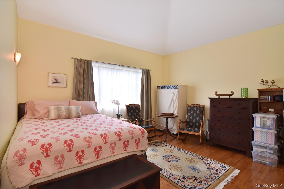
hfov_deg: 95.0
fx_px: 130
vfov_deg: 72.0
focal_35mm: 16
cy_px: 94
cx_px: 142
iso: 640
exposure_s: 1/40
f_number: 7.1
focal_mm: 11
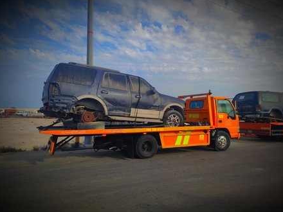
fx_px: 213
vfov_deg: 53.1
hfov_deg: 67.3
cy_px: 108
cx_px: 145
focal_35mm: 26
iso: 50
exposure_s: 1/429
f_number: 1.79
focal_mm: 4.7
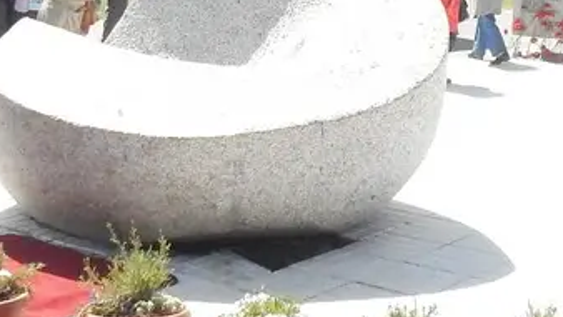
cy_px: -82
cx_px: 448
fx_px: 1328
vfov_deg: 13.2
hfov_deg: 23.6
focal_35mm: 89
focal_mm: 4
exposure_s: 1/1000
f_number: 6
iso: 800
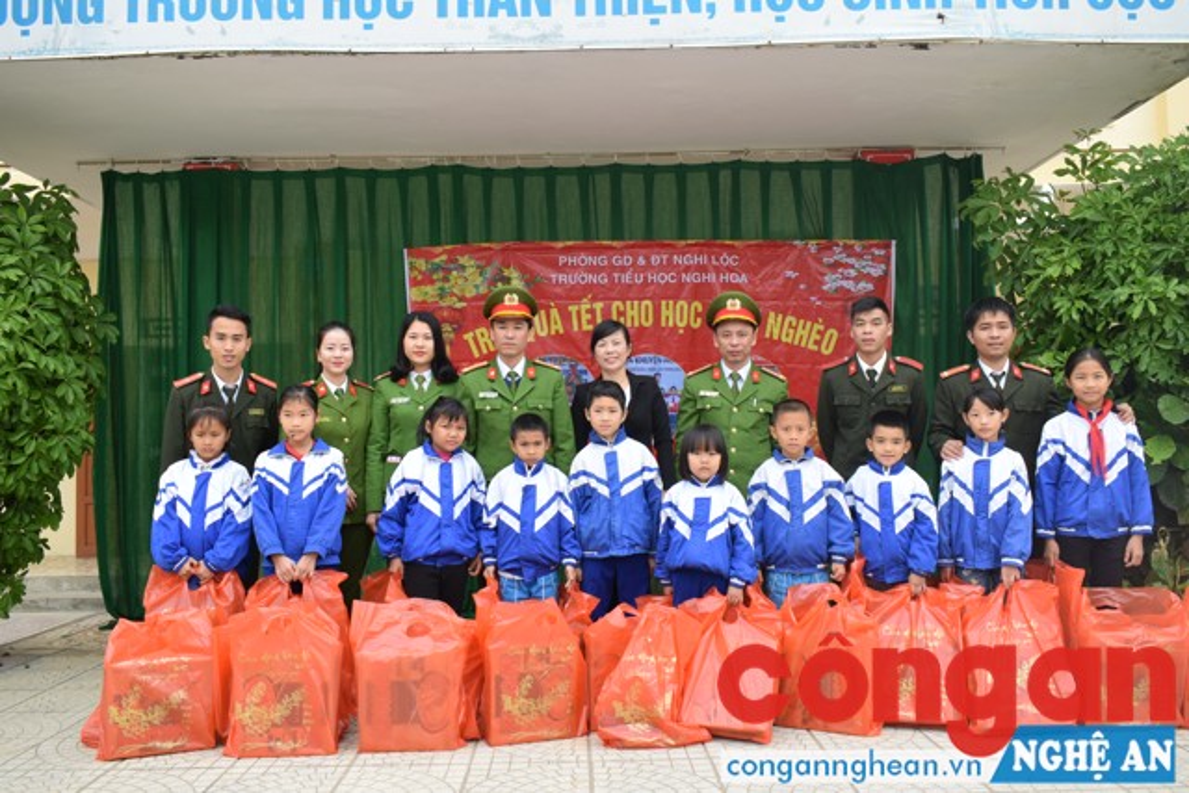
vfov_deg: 41.7
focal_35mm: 32
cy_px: 396
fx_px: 1041
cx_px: 594
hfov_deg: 59.5
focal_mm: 21
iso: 200
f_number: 6.3
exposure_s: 1/160
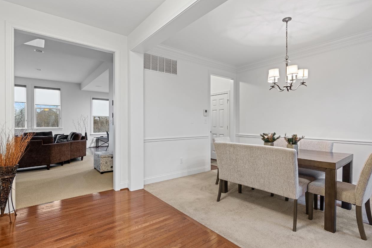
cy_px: 127
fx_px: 186
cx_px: 201
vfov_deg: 67.4
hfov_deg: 89.8
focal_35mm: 18
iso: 400
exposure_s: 2
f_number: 9
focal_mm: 10
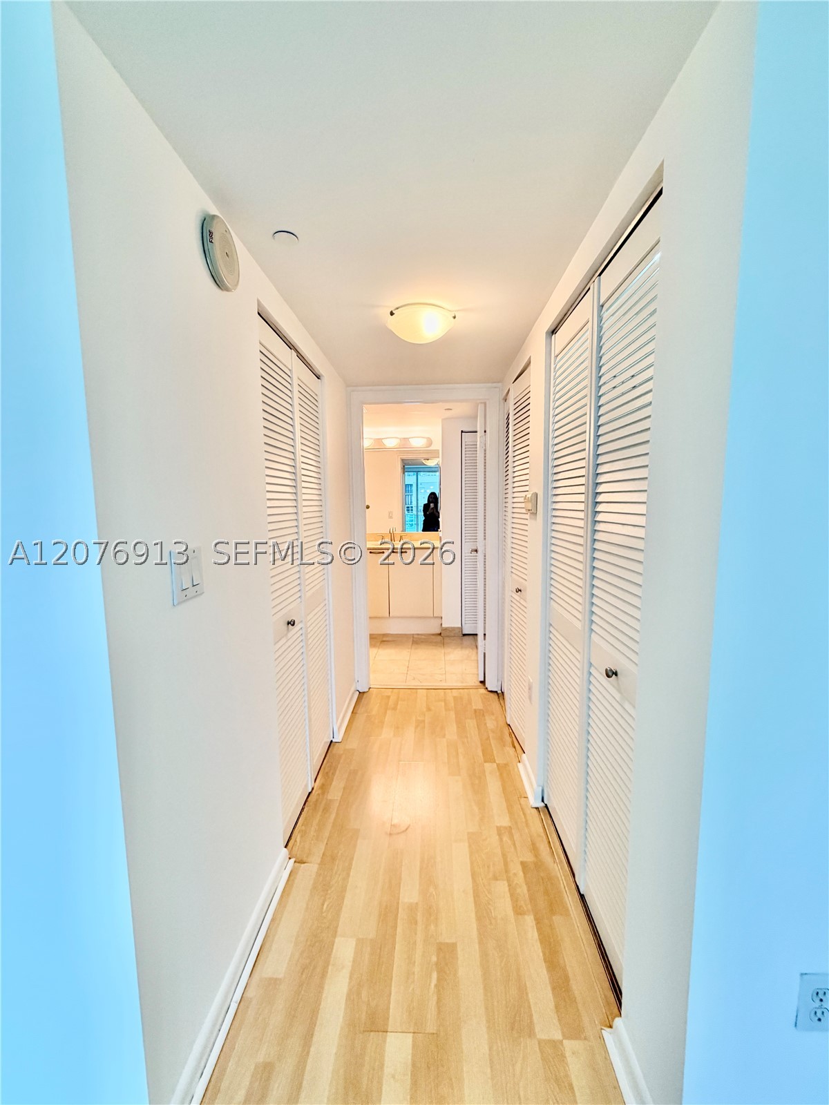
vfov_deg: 102.1
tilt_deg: -6.0
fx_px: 447
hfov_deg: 85.7
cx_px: 414
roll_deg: +0.2
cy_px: 552
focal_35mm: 14
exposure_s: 1/120
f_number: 2.2
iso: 250
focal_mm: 2.22
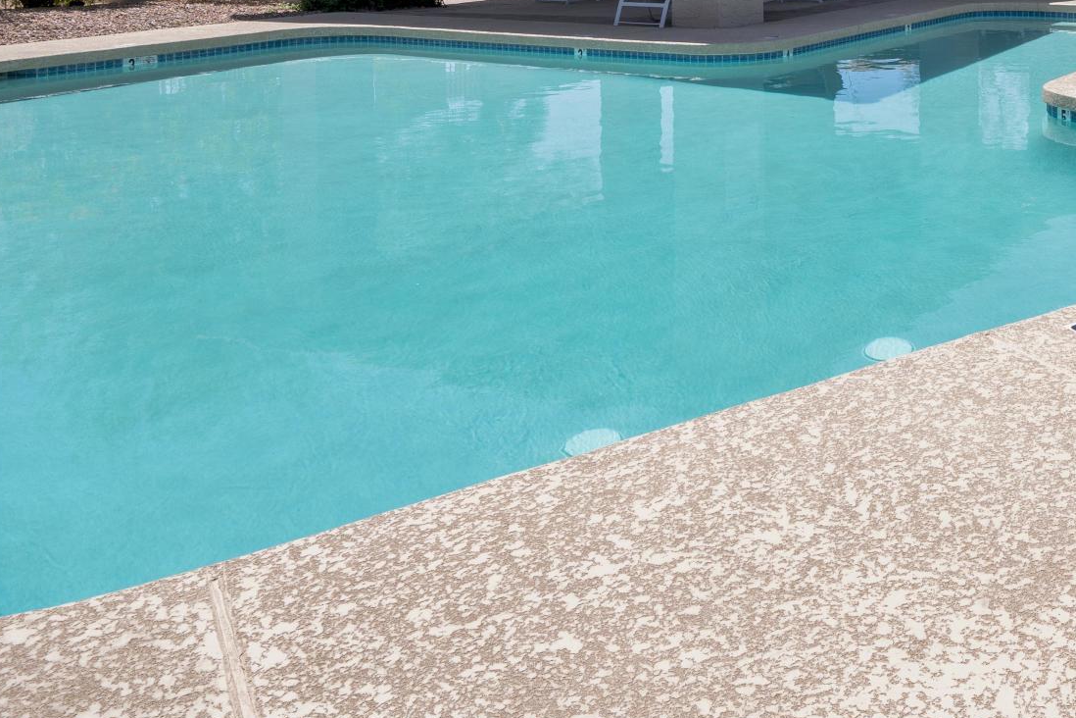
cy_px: -77
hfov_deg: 42.1
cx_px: 1033
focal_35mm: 41
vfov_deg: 29.4
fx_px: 1225
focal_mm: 15
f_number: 8
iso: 125
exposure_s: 1/200
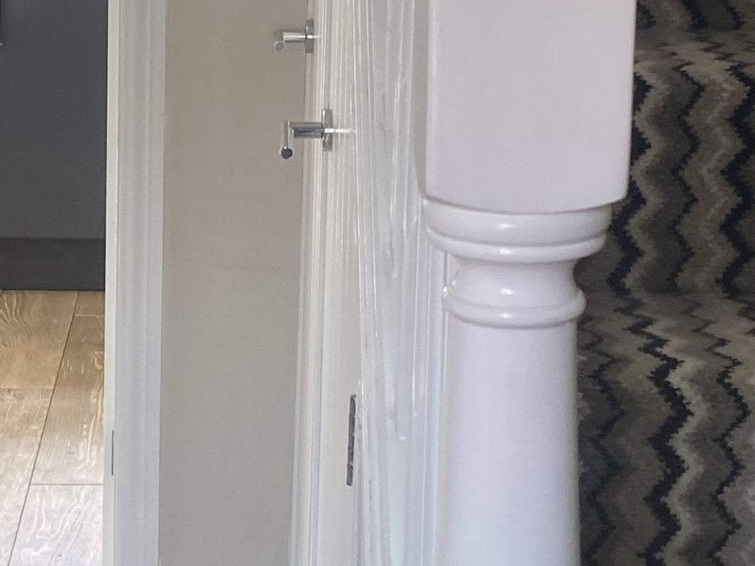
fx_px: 2137
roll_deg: -0.6
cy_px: 131
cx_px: 329
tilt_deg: -15.4
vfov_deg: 15.0
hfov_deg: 20.0
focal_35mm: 98
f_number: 1.8
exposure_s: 1/121
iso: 100
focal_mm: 4.25
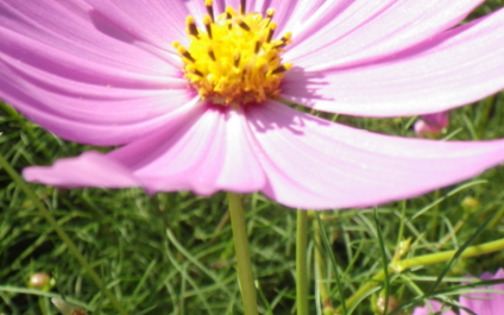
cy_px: 27
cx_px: 204
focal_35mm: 68
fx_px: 934
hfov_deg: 30.1
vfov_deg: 18.8
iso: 80
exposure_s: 1/250
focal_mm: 6.1
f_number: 4.6
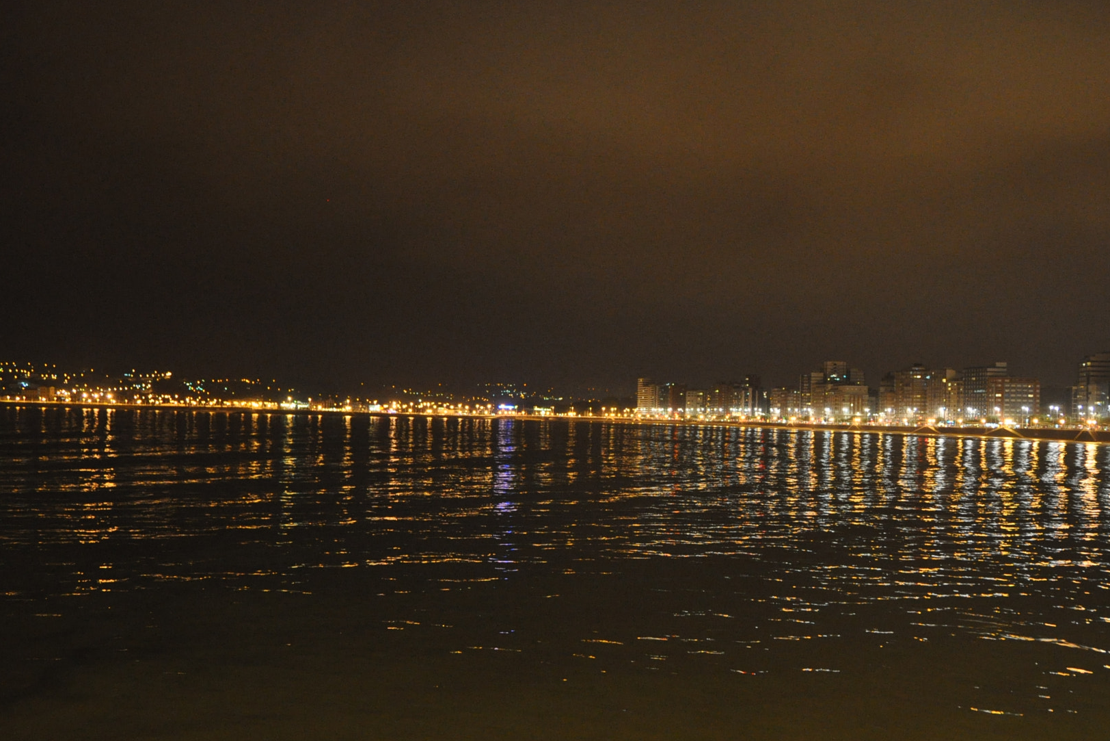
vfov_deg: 38.9
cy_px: 402
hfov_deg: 55.5
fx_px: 1048
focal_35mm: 34
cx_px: 647
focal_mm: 18
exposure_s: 1/5
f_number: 3.5
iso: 1600
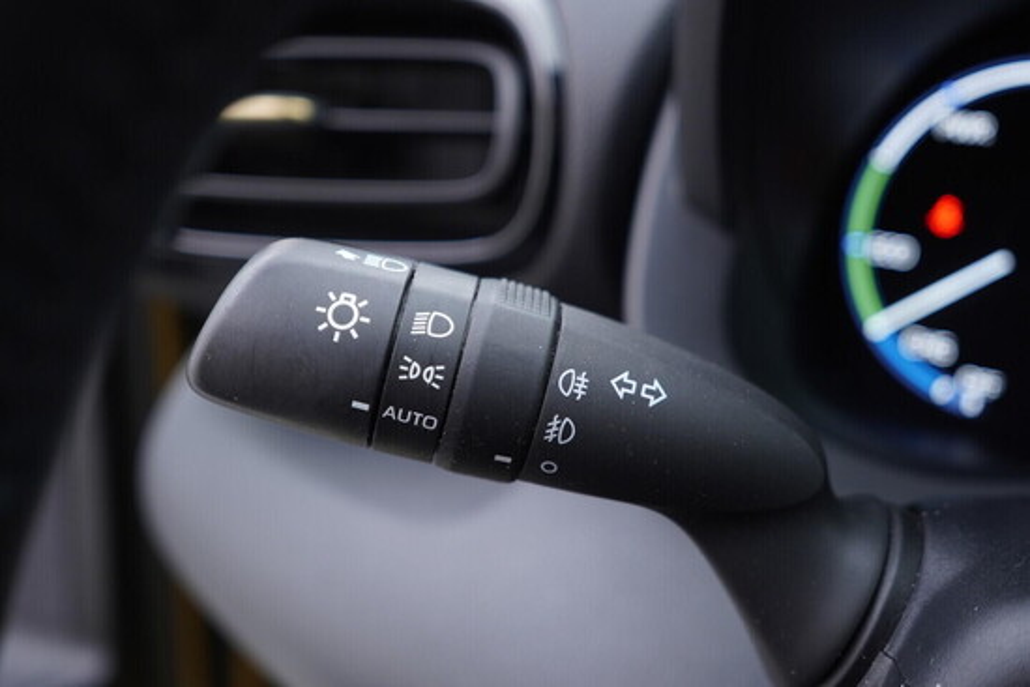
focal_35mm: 36
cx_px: 515
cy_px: 344
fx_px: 1030
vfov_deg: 36.9
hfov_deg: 53.1
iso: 200
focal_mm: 24
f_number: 2.8
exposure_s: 1/40
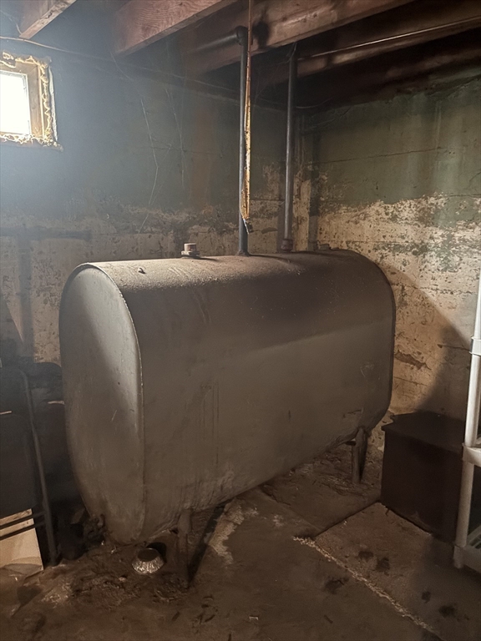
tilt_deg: -11.9
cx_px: 240
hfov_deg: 53.1
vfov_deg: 67.3
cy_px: 320
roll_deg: +0.3
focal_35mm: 26
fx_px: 482
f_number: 1.6
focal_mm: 5.96
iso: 1000
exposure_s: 1/17
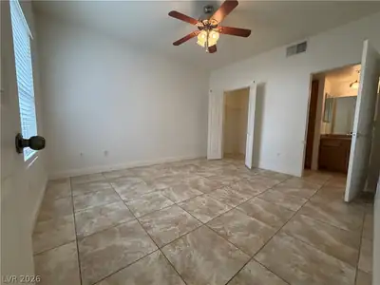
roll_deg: -0.7
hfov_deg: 102.1
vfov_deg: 85.7
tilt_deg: -7.6
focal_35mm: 14
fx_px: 154
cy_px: 142
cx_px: 190
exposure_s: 1/120
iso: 250
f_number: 2.2
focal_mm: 2.22
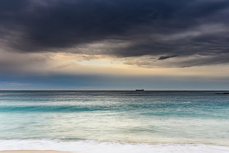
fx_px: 267
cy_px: 68
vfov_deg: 31.9
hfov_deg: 45.8
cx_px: 149
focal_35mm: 42
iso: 100
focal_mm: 20
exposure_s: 1.3
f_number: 8
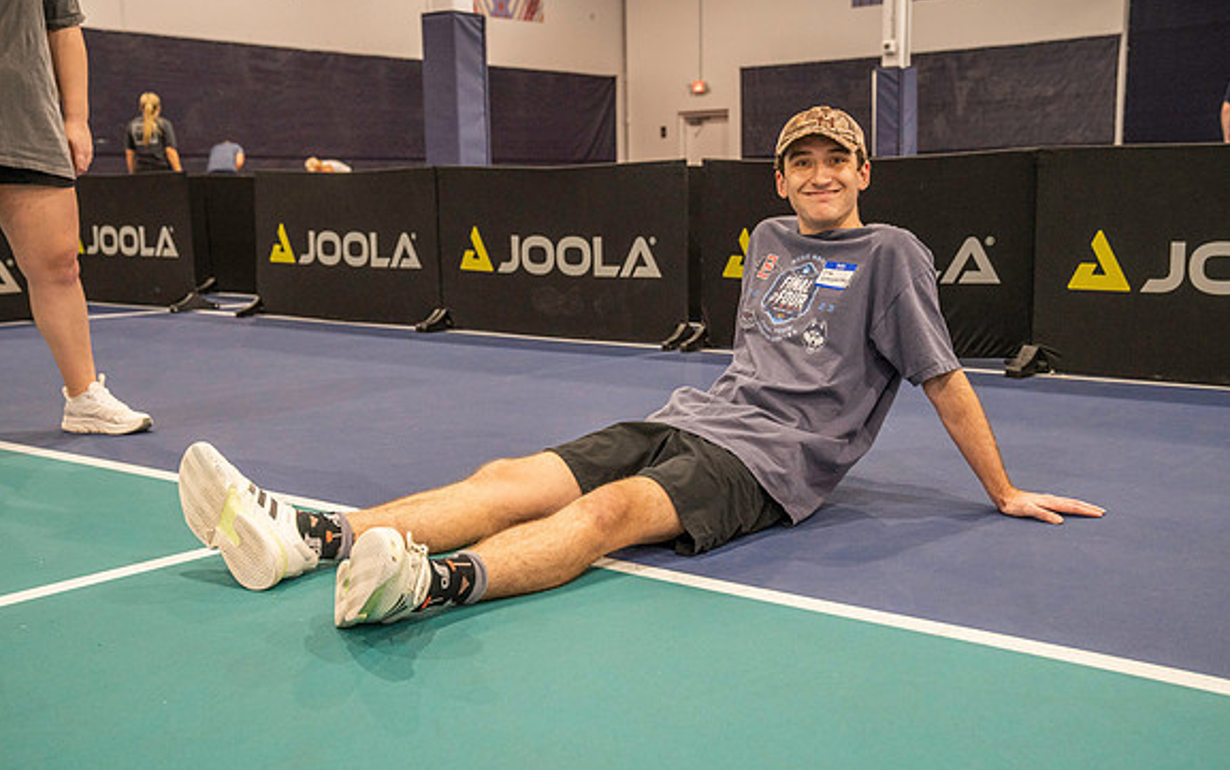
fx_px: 1408
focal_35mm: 42
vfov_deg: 30.6
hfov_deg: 47.2
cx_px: 614
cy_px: 385
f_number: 4.5
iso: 4000
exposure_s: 1/250
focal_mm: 41
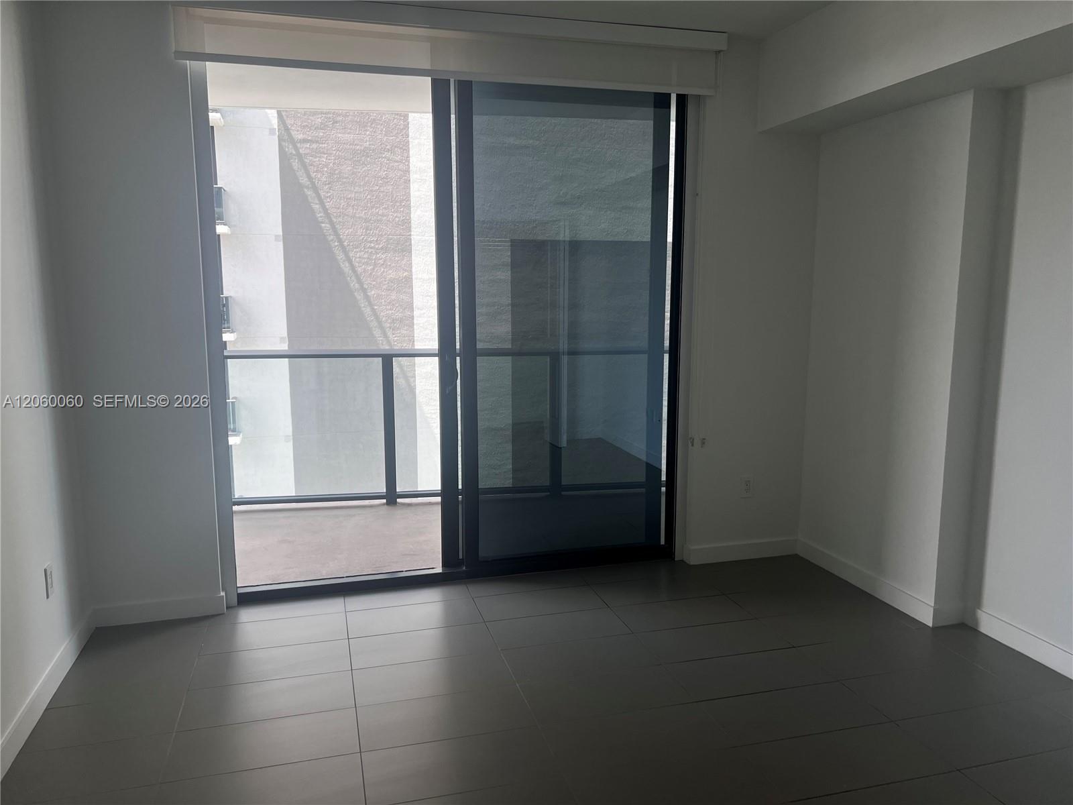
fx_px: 806
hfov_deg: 67.3
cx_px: 536
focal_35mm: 26
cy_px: 402
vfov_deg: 53.1
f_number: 1.5
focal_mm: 5.7
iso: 50
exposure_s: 1/468
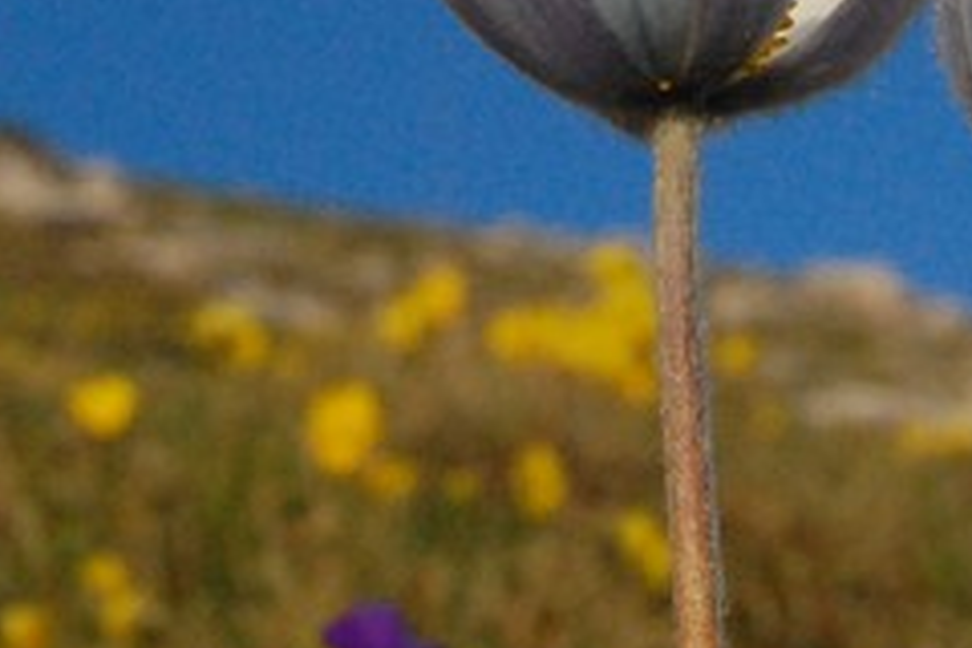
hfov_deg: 9.6
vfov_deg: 6.4
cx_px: 624
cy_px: 36
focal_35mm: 214
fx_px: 5778
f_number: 16
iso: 1600
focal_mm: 38
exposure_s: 1/1600
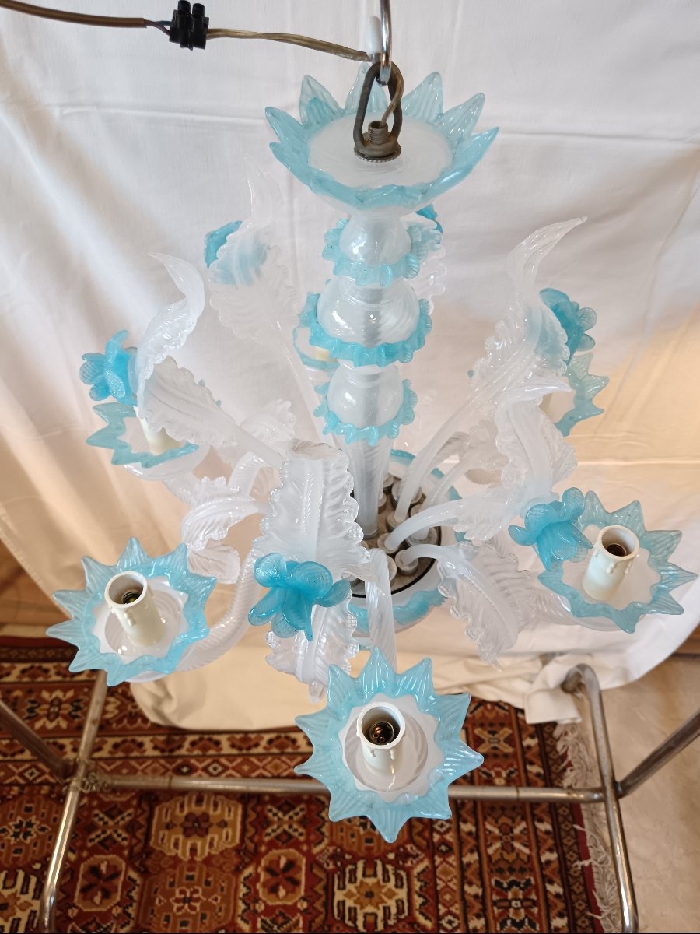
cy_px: 467
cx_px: 350
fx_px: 728
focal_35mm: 27
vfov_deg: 65.3
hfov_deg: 51.4
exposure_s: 1/33.3
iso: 774
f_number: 1.9
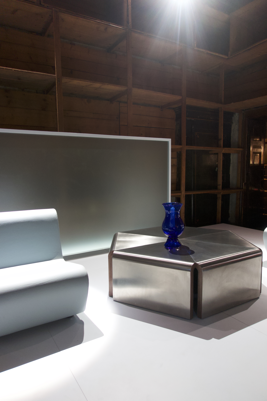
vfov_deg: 73.7
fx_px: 267
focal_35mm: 24
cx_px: 134
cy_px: 200
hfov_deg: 53.1
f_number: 1.8
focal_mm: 8.8
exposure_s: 1/8
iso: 800
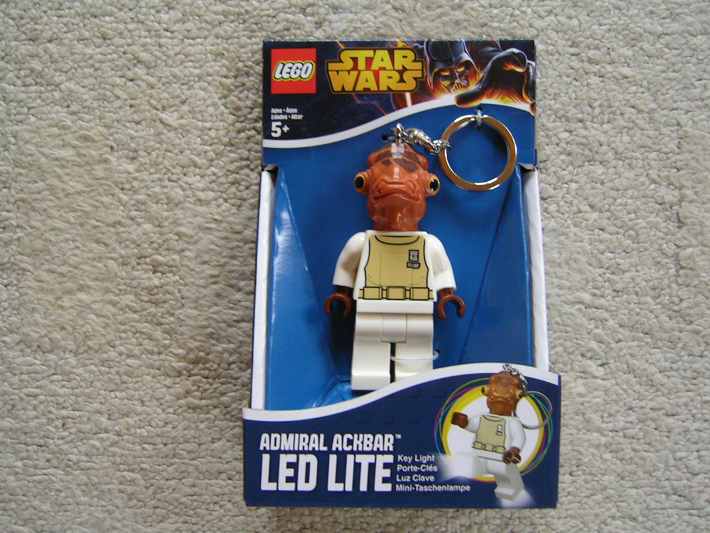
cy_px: 266
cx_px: 355
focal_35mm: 36
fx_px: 738
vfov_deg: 39.7
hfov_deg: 51.4
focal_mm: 5.6
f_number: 2.8
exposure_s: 1/10.1
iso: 100
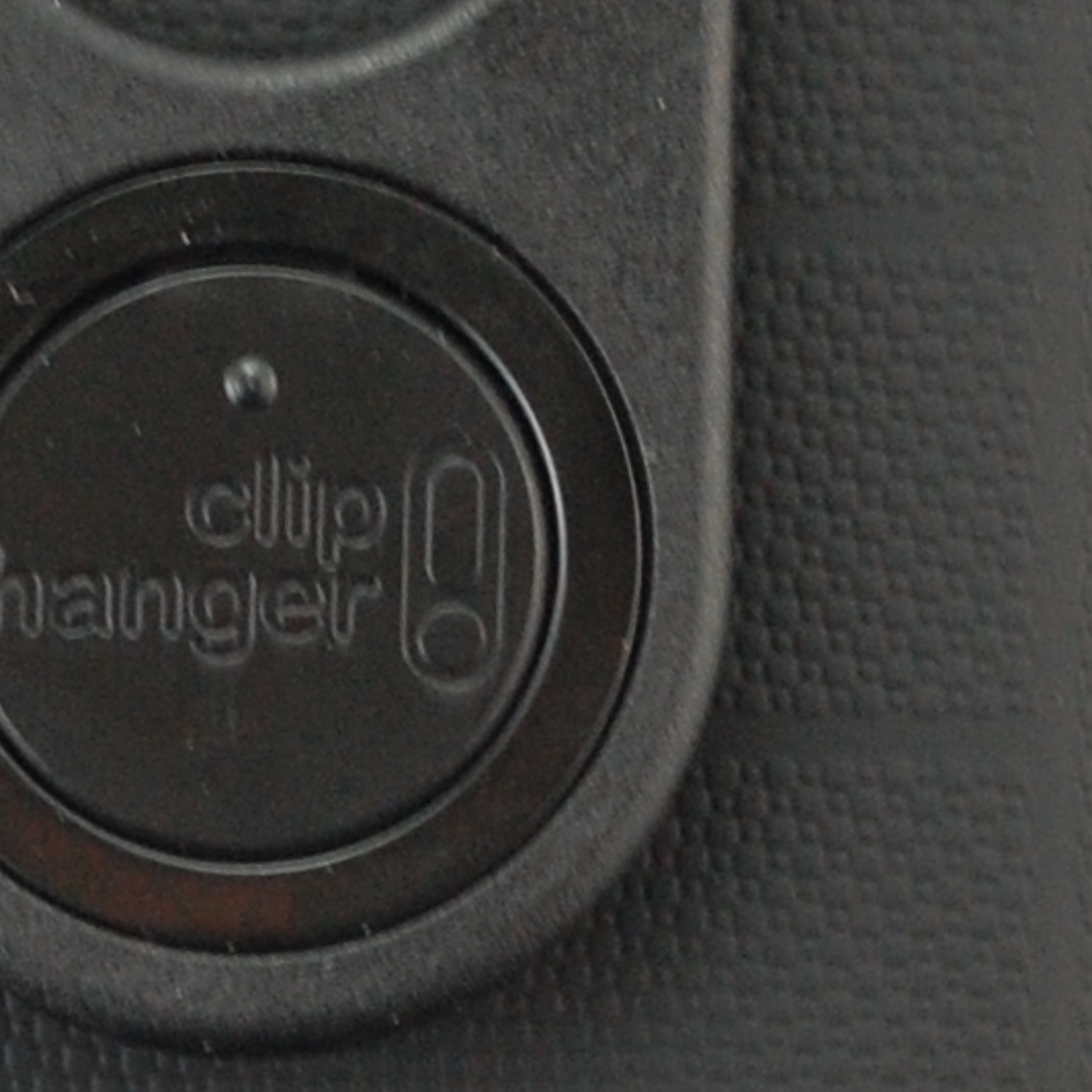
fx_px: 9743
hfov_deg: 6.4
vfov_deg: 6.4
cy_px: 740
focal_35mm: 273
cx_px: 180
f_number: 5.3
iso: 720
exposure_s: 1/30
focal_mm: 38
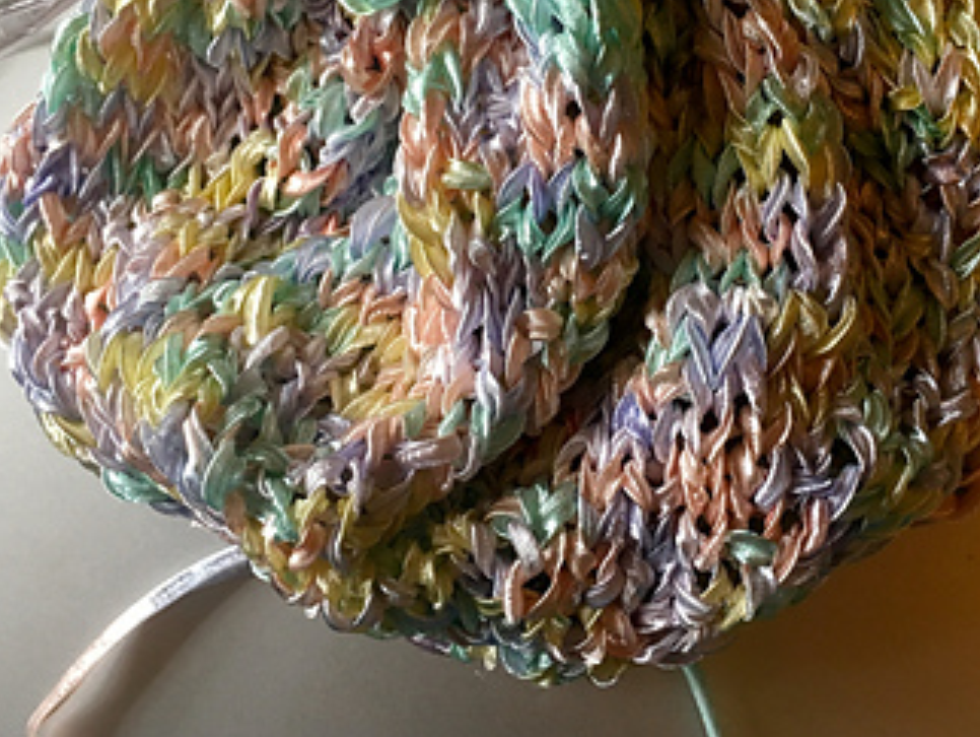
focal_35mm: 45
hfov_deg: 42.0
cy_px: 218
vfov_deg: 31.8
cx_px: 551
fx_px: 1275
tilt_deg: -69.7
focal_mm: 4.15
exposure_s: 1/30
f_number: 2.2
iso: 100
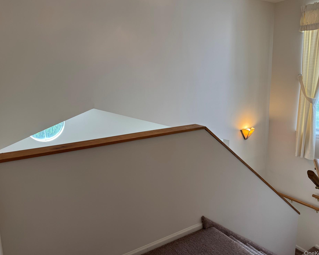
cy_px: 125
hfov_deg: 66.0
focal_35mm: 26
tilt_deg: -11.0
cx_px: 162
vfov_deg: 54.9
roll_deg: +1.6
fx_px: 245
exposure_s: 1/120
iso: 80
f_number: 1.78
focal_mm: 6.76
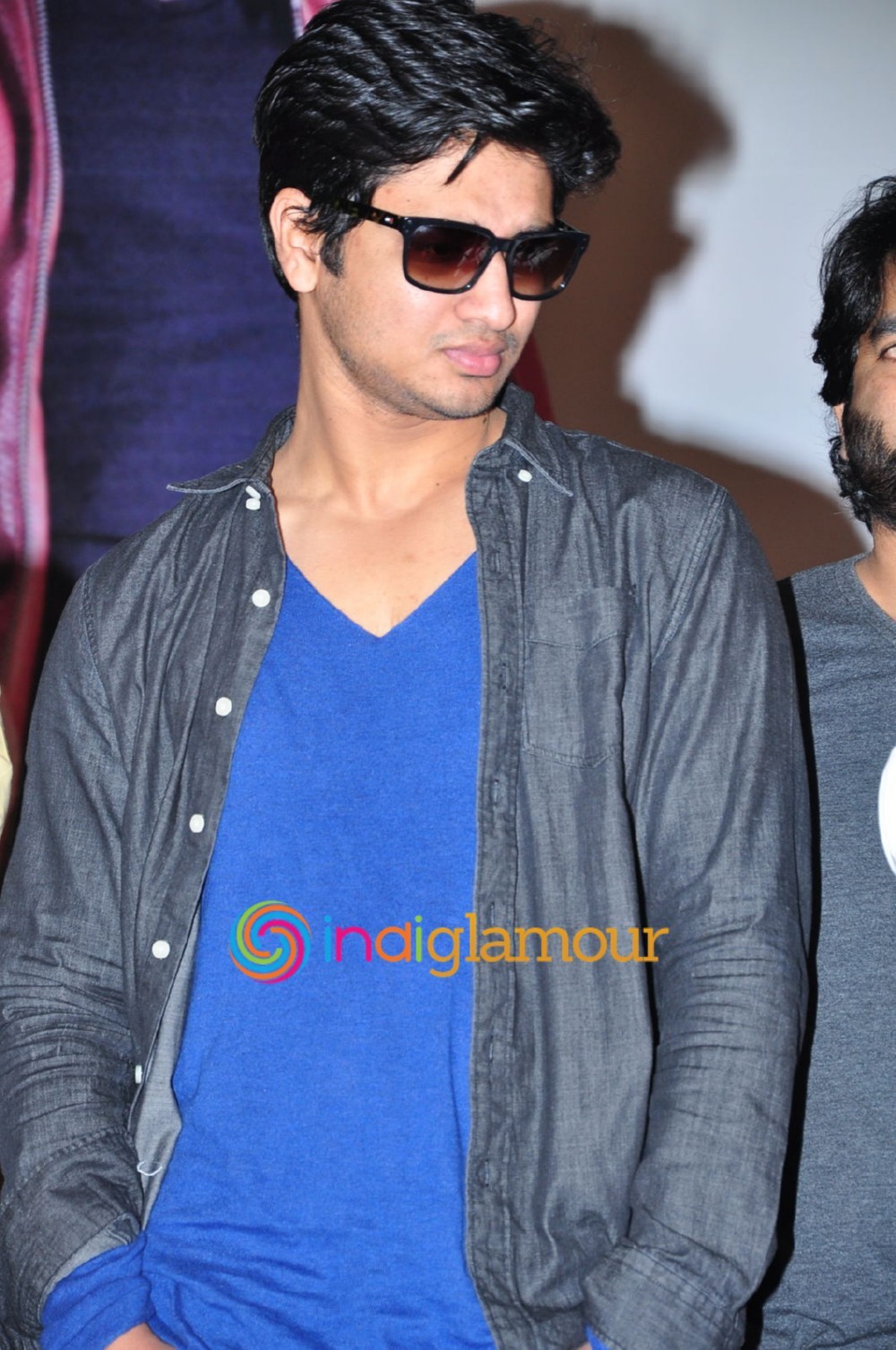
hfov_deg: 8.7
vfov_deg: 13.1
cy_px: 675
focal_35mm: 158
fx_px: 5899
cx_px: 448
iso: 400
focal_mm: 105
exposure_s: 1/125
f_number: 6.3
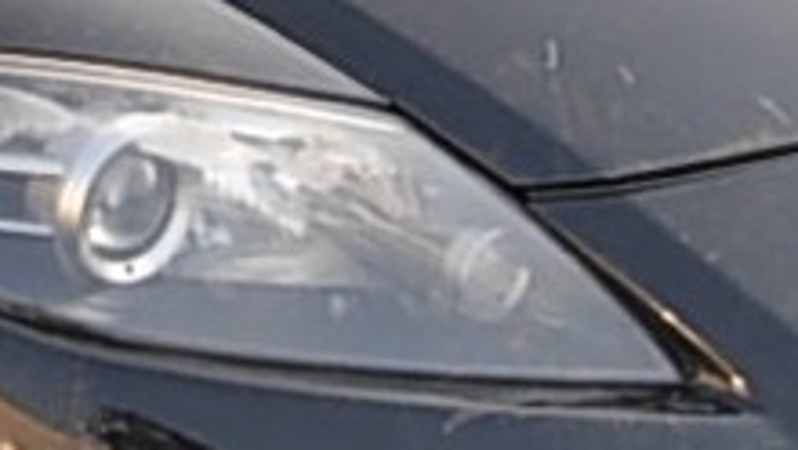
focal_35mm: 188
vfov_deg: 6.4
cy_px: -123
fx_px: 3980
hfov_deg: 11.3
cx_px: -98
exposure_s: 1/80.6
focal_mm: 6.3
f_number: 2.9
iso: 79
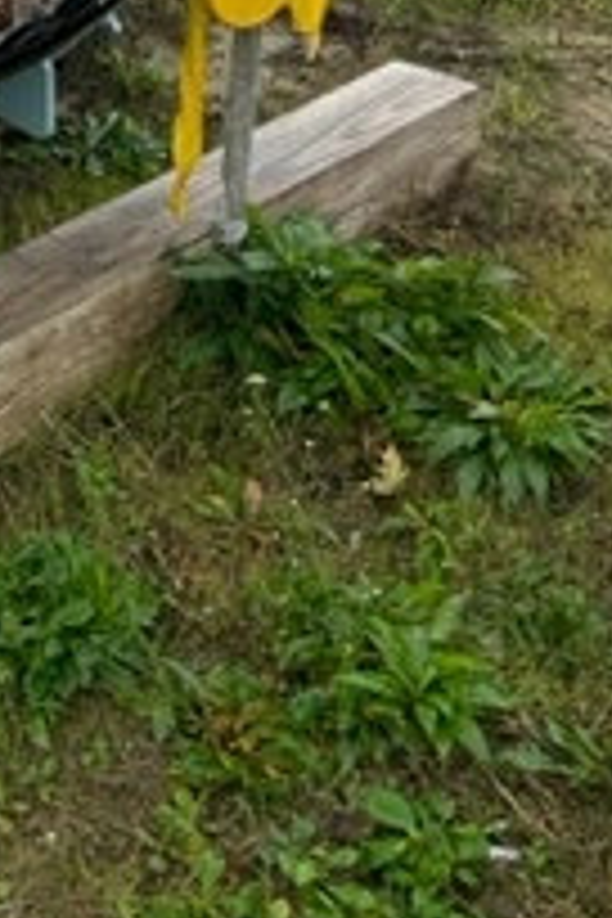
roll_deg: +0.8
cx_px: -315
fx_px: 2167
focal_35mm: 85
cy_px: -495
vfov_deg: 20.2
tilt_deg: -8.8
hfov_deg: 14.9
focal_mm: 5.7
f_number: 1.5
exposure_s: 1/1311
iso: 50
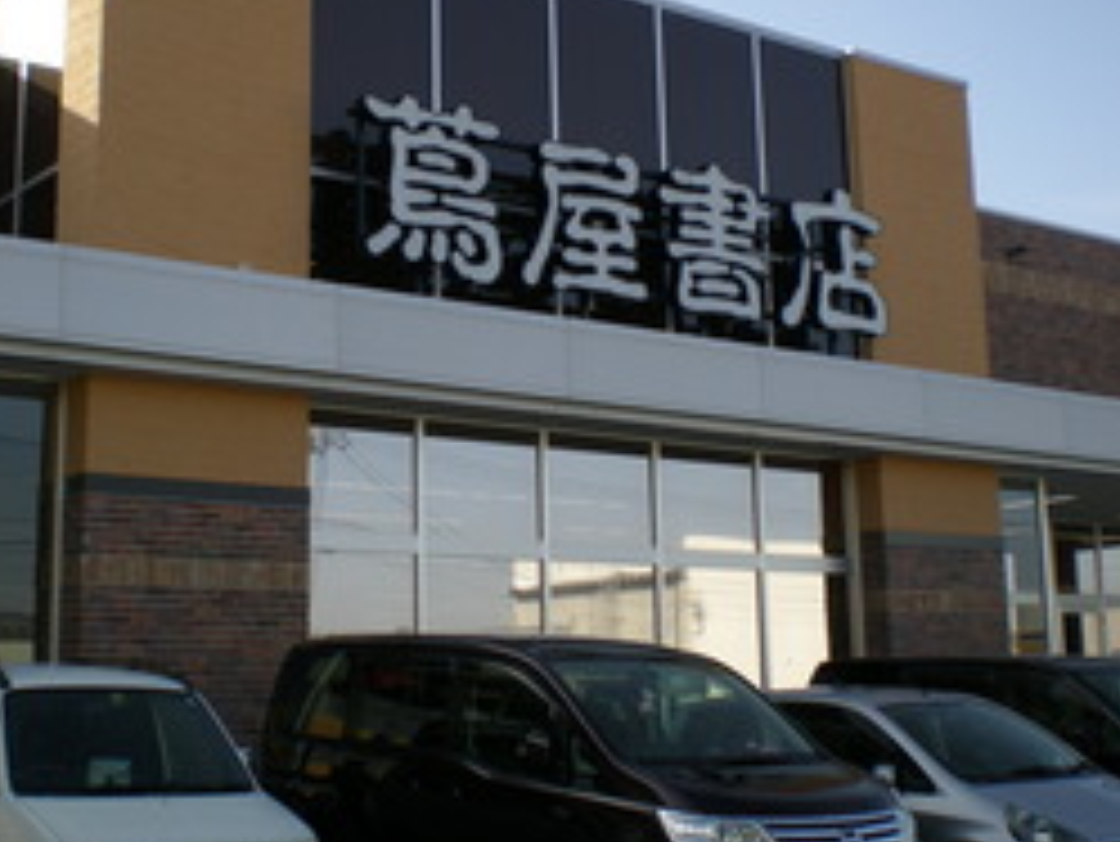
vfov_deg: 26.5
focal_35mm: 55
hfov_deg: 34.9
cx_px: 508
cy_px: 293
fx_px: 1780
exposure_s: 1/272
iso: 50
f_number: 4.6
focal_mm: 6.3
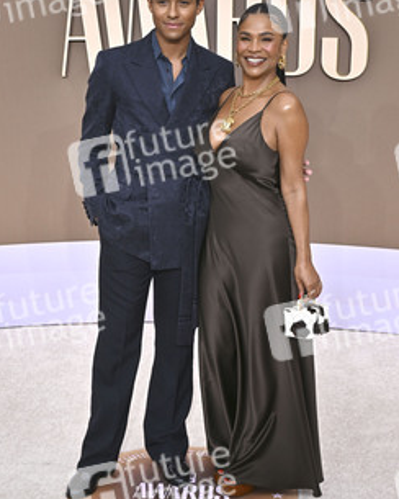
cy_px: 241
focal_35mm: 59
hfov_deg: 25.8
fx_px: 871
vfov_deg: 32.0
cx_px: 200
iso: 400
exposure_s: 1/320
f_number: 9
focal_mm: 48
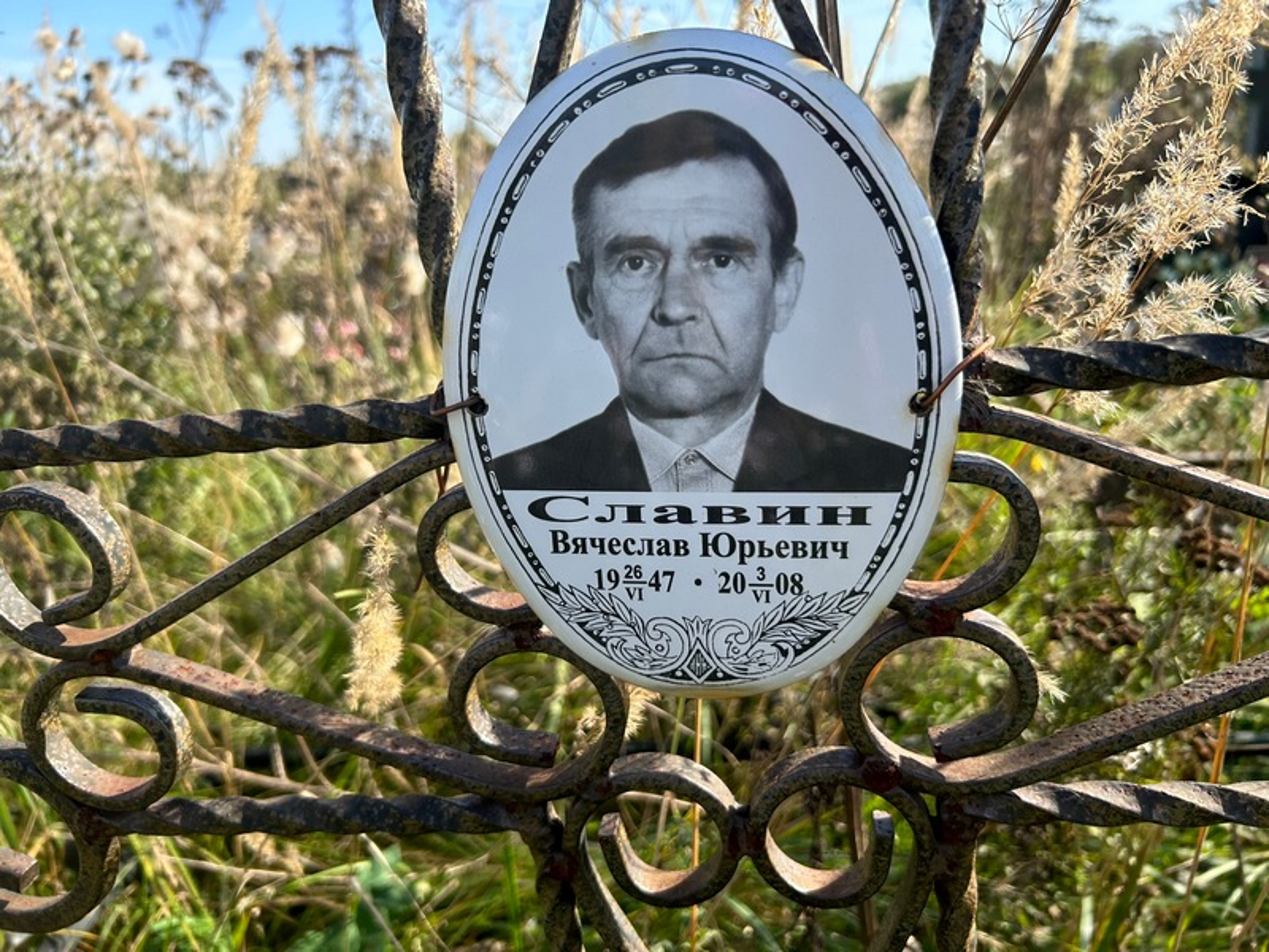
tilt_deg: -20.3
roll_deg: +2.9
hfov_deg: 67.3
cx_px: 634
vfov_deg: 53.1
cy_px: 476
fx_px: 953
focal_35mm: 26
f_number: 1.5
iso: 50
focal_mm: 5.7
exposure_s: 1/1488
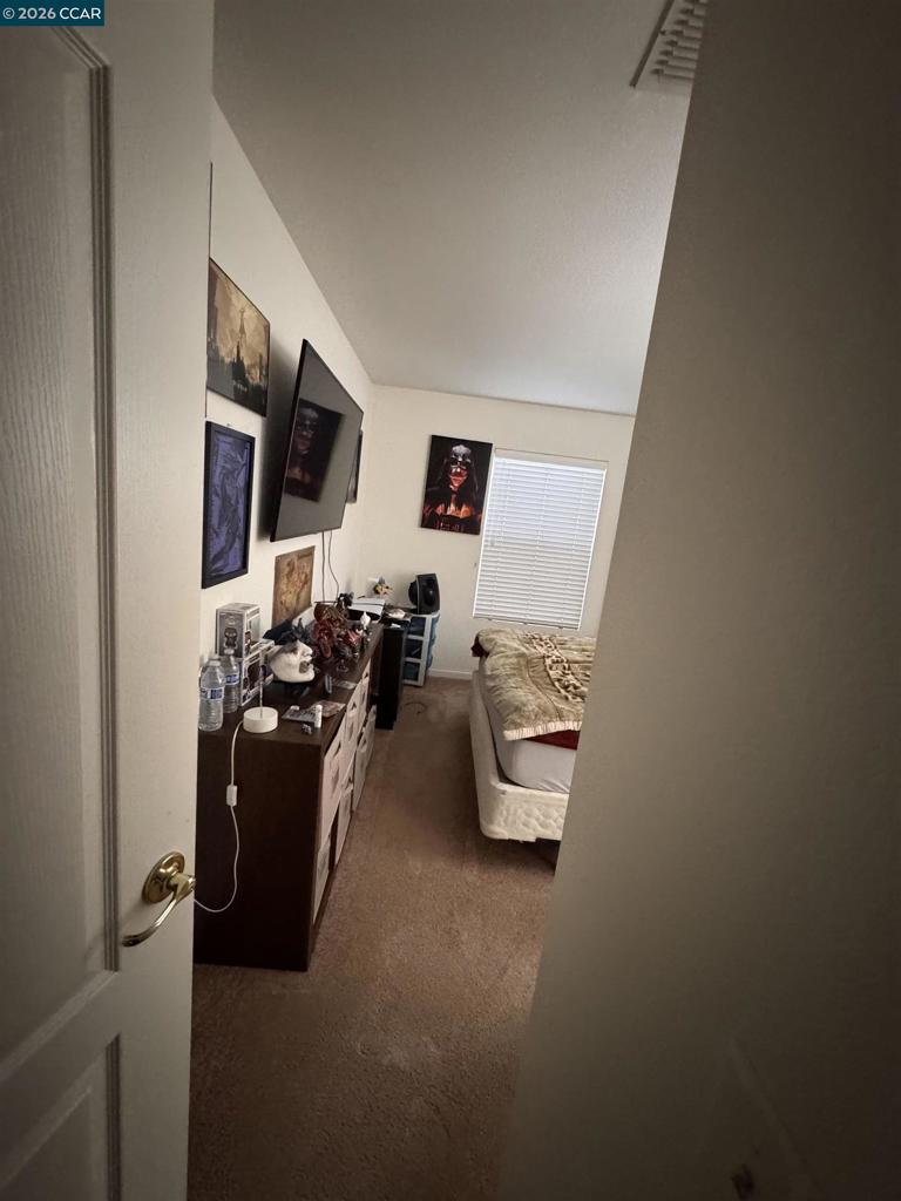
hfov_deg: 85.7
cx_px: 450
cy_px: 600
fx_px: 486
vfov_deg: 102.1
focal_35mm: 14
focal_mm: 2.22
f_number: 2.2
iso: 1250
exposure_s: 1/40
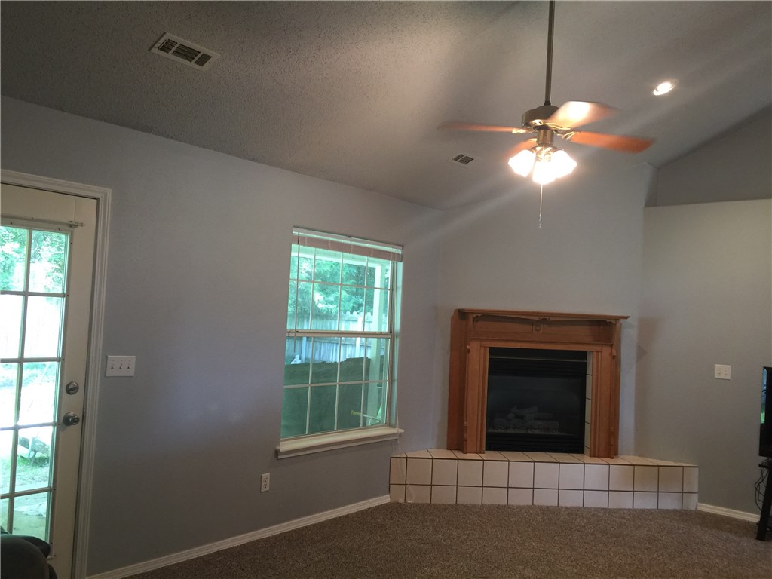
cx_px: 386
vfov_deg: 48.2
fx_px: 647
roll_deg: -3.7
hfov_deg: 61.7
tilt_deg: +0.5
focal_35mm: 29
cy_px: 290
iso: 64
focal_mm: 4.15
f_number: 2.2
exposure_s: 1/15
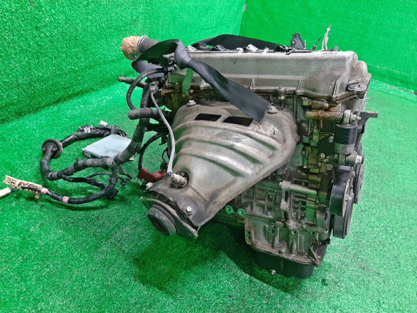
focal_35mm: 26
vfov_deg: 53.1
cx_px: 208
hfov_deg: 67.3
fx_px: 313
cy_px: 156
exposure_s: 1/50
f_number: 1.7
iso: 238
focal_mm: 3.93
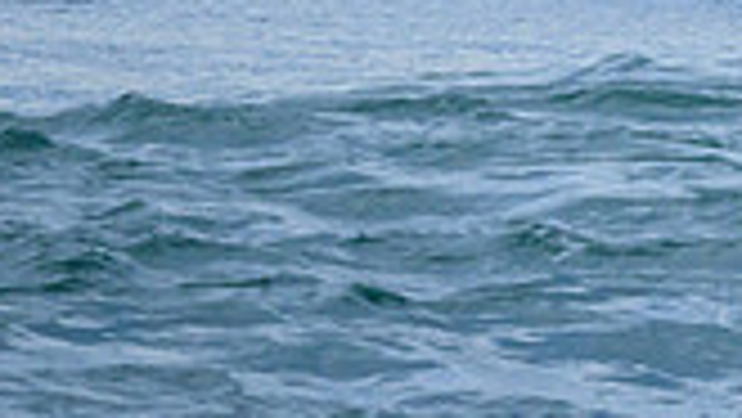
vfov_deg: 0.3
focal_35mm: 4038
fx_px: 79486
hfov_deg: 0.5
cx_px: 1423
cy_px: -287
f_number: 6.3
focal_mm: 800
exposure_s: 1/1600
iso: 800
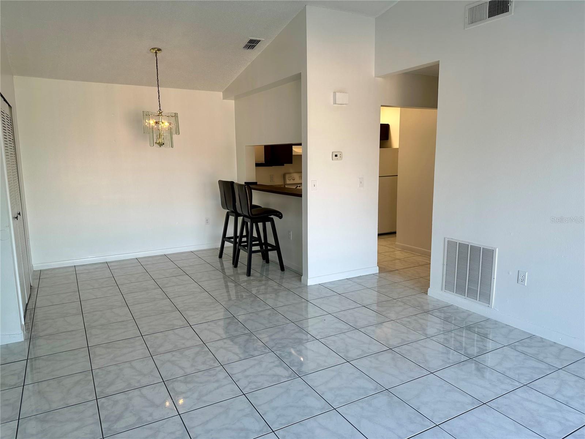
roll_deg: +0.6
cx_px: 292
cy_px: 220
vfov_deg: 56.8
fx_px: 406
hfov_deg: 71.6
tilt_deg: -7.9
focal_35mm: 24
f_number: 1.78
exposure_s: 1/124
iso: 64
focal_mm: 6.86
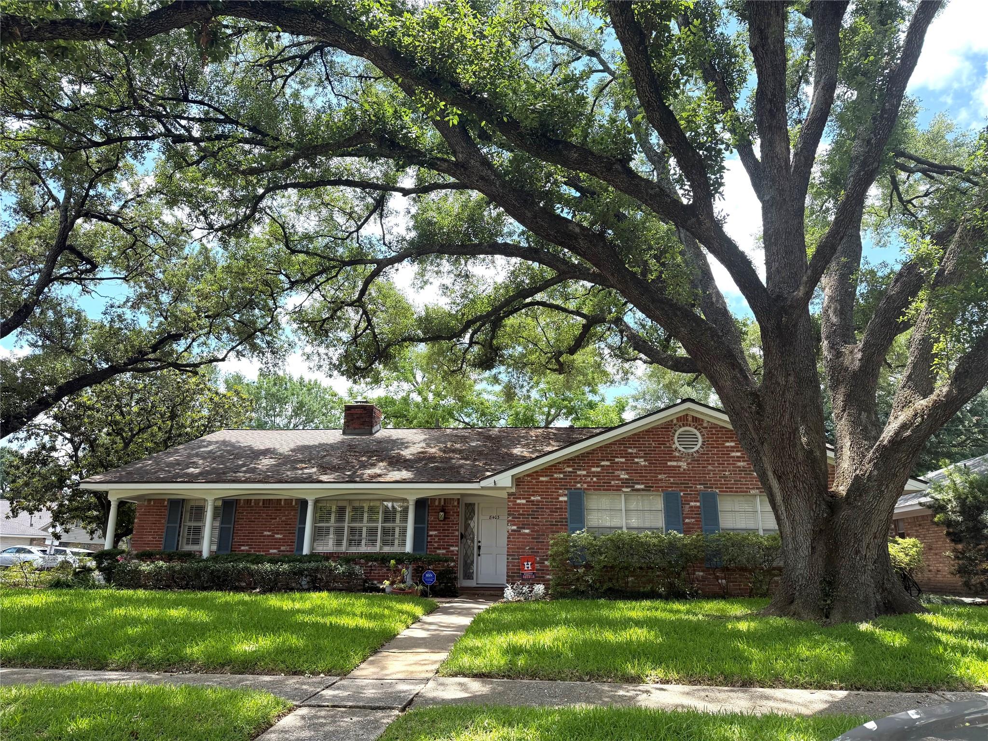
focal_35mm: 24
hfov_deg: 71.6
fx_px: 685
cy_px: 370
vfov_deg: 56.8
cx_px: 494
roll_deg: -1.1
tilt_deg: +12.9
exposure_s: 1/1812
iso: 100
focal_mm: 6.76
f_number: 1.78
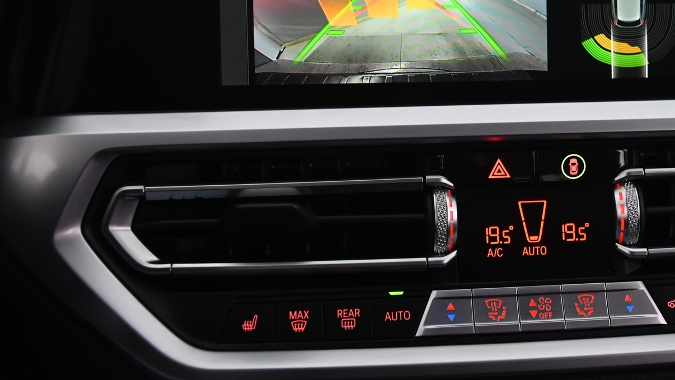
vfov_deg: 19.4
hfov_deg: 33.6
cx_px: 432
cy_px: 123
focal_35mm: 62
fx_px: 1110
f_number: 4
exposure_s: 1/30
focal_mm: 44
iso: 2000
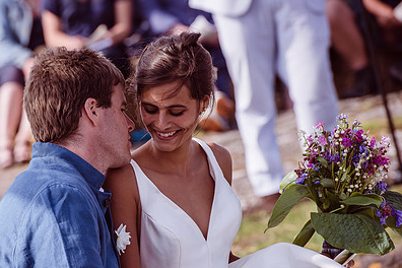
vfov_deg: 4.7
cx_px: 136
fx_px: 3272
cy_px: 162
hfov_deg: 7.0
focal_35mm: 293
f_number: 5.6
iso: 320
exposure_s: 1/1250
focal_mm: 200
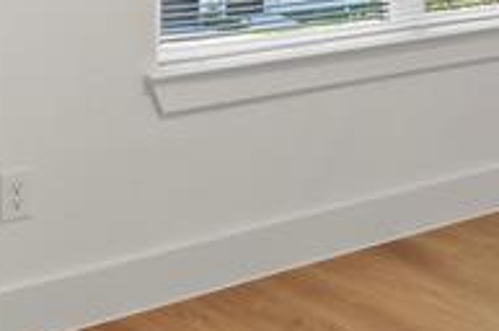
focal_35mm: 88
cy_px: -181
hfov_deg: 22.4
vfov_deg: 14.4
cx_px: 499
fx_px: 1213
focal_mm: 11
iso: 125
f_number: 8
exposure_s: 1/3
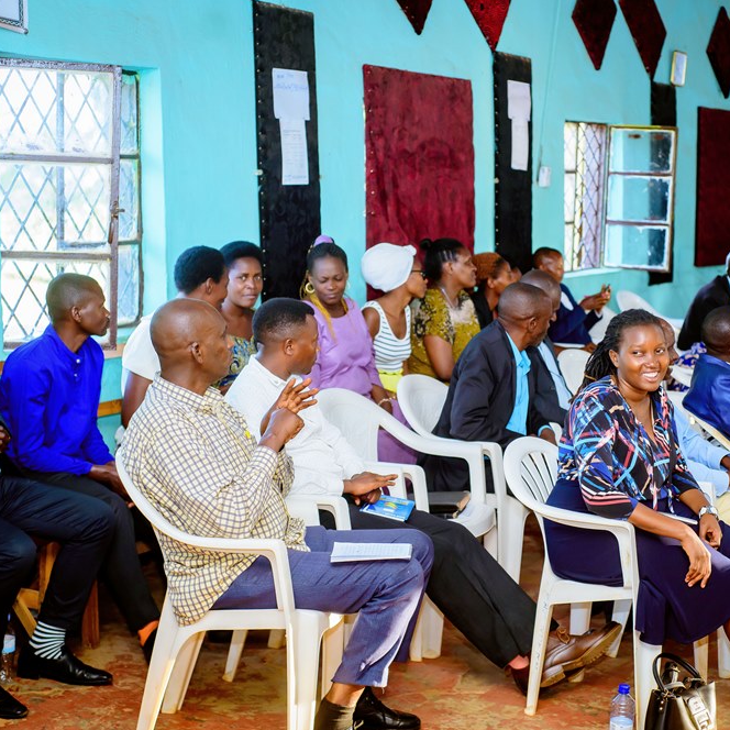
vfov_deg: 26.9
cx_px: 456
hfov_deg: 26.8
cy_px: 366
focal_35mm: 64
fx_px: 1527
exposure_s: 1/200
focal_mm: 50
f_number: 2.8
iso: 1250
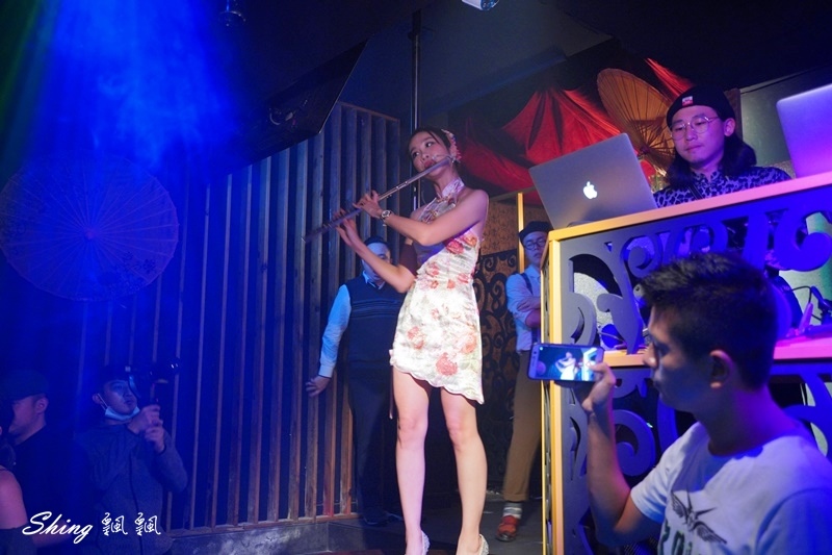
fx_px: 809
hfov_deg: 54.4
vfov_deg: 37.8
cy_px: 278
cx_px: 416
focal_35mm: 35
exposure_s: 1/25
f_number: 4
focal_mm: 35
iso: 2000
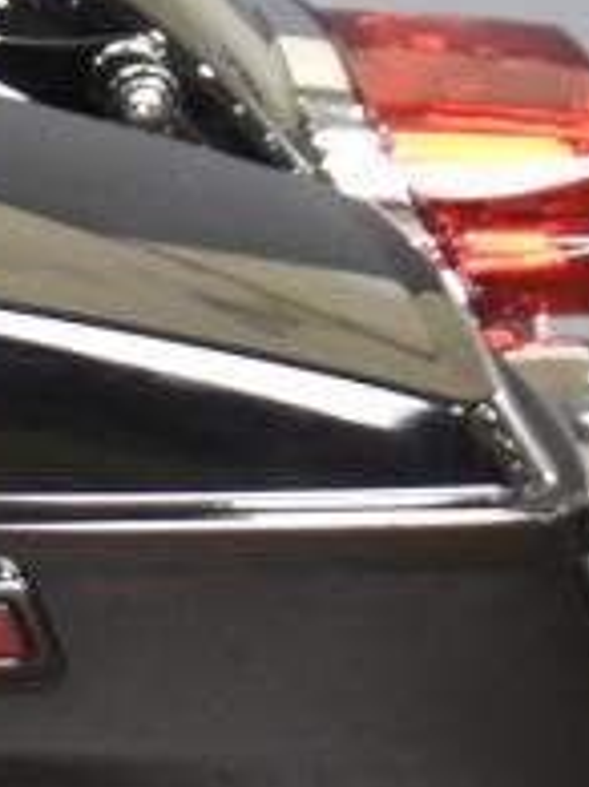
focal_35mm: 430
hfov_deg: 3.1
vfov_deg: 4.6
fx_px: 9765
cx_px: -2800
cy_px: -139
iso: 400
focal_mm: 29
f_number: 4.2
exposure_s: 1/10
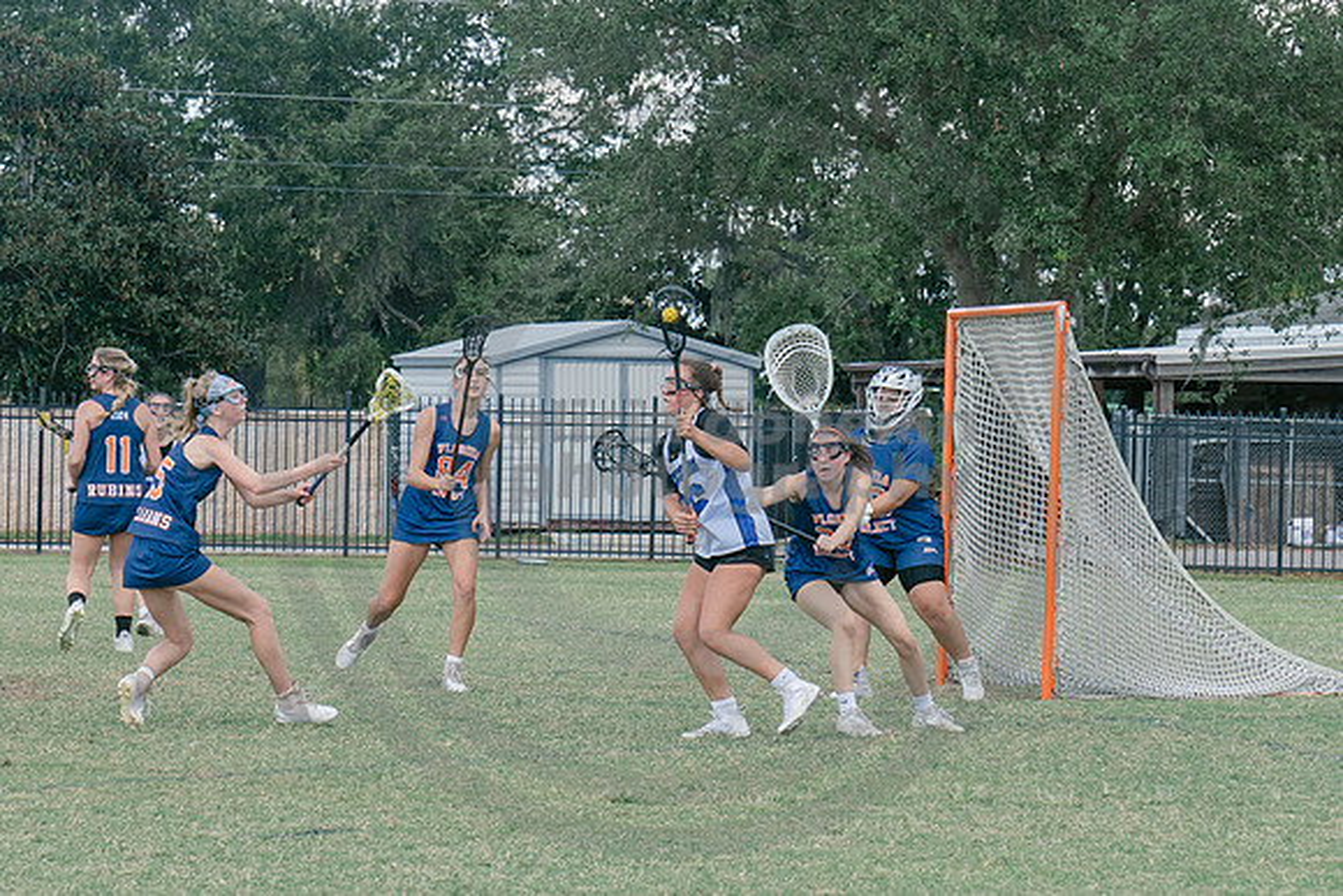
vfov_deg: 8.1
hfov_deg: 12.1
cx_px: 640
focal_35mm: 170
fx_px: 6354
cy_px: 470
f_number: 5.6
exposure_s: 1/500
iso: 250
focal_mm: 70
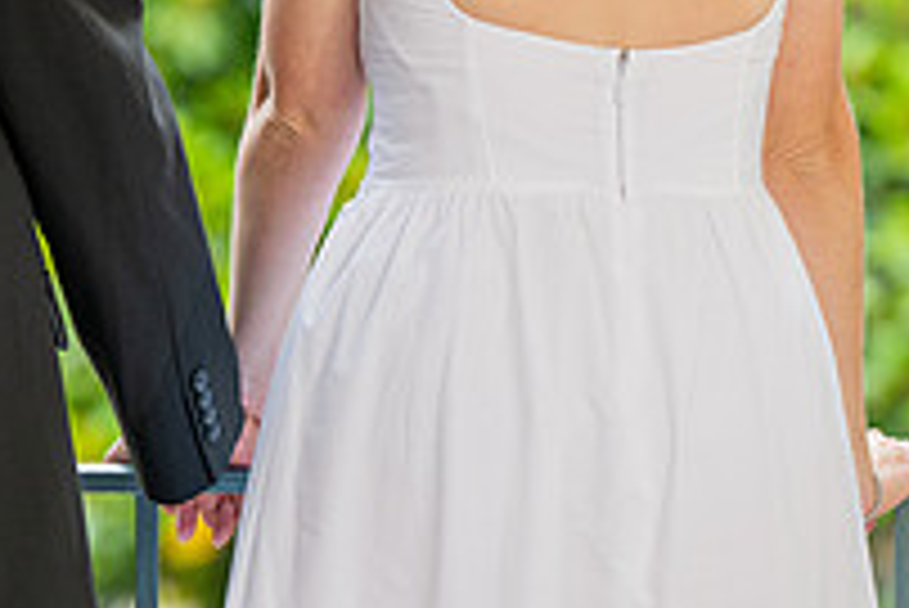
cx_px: -86
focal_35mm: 460
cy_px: -214
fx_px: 11623
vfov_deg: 3.0
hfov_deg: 4.5
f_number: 4
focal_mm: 160
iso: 200
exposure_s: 1/200
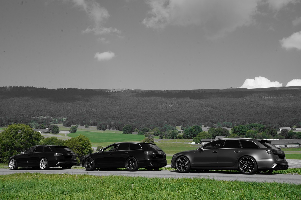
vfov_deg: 30.8
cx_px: 150
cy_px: 100
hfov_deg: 45.0
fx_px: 363
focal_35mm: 44
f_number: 25
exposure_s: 1/60
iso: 200
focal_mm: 29
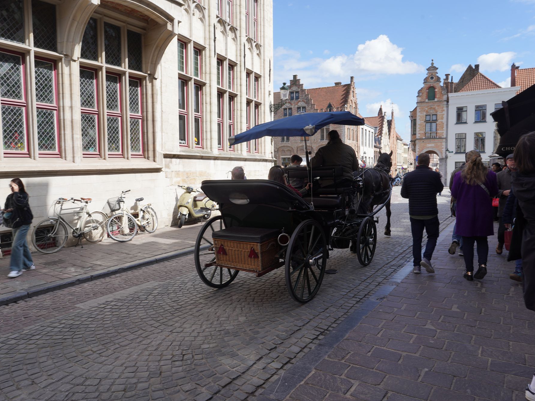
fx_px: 402
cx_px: 266
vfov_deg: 53.1
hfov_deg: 67.3
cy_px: 200
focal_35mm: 26
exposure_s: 1/100
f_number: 13
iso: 100
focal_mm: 24
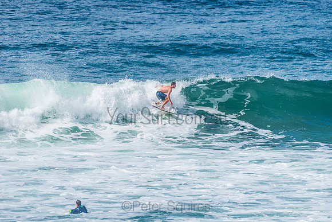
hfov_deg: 4.1
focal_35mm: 500
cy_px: 111
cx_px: 166
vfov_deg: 2.8
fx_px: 4612
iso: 160
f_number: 5.6
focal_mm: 500
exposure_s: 1/2000
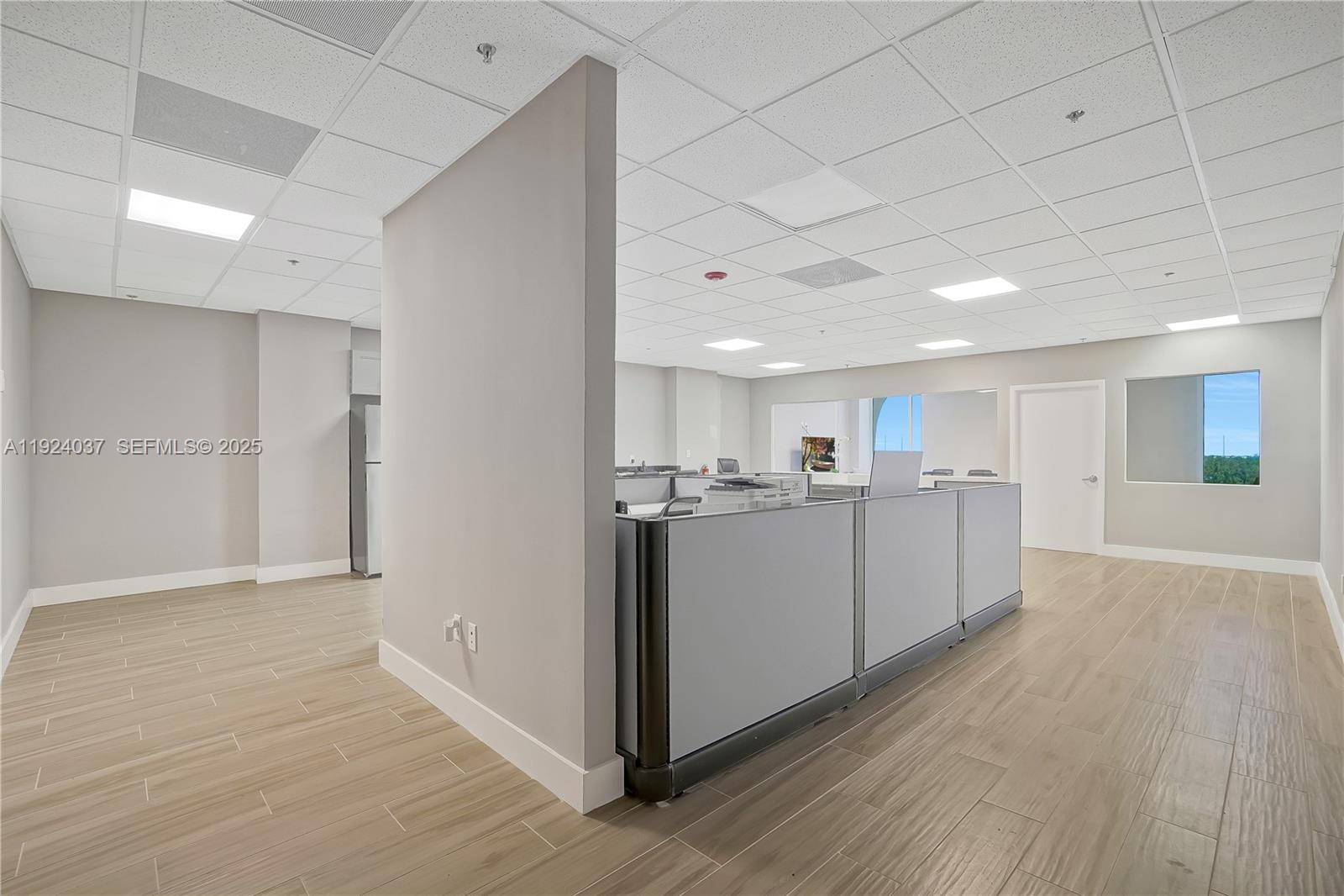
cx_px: 672
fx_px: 560
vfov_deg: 77.3
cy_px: 448
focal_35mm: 15
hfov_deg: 100.4
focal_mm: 10
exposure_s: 1/2
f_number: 9
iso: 320
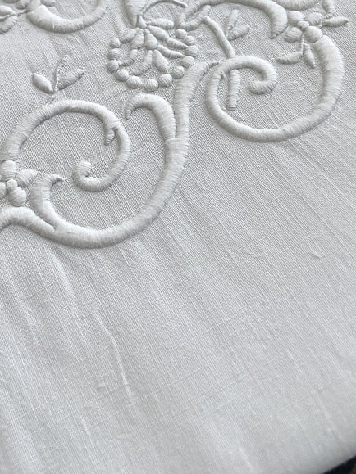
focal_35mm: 46
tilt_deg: -55.5
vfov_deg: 40.3
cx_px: 124
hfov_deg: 31.3
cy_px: 129
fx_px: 631
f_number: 1.6
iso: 125
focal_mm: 4.2
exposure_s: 1/111
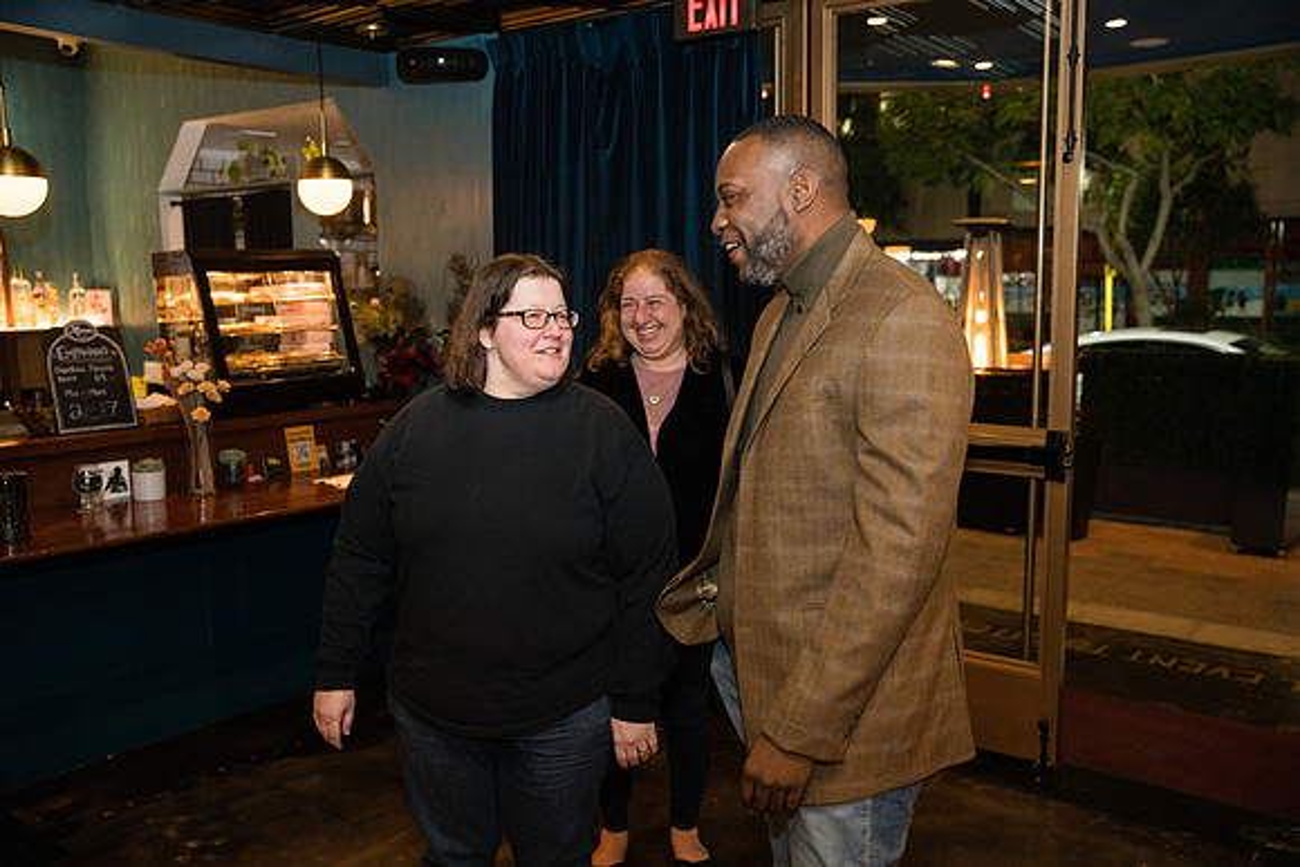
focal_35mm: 32
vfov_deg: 40.9
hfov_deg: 58.4
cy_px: 434
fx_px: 1163
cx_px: 650
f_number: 2.8
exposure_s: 1/125
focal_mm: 32.2
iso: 3200
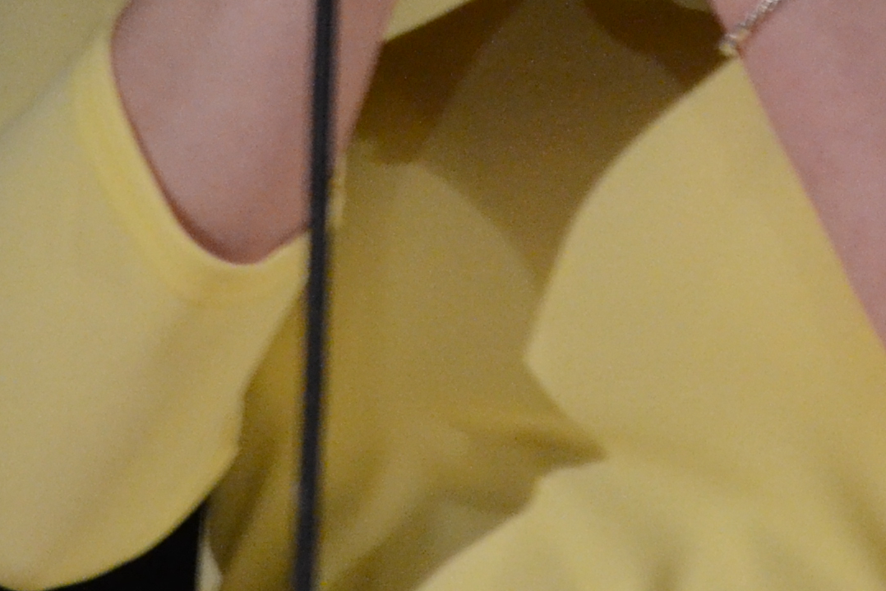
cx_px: 748
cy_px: -626
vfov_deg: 1.1
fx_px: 31553
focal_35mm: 1282
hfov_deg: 1.6
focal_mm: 200
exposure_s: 1/50
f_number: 5.6
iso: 1600
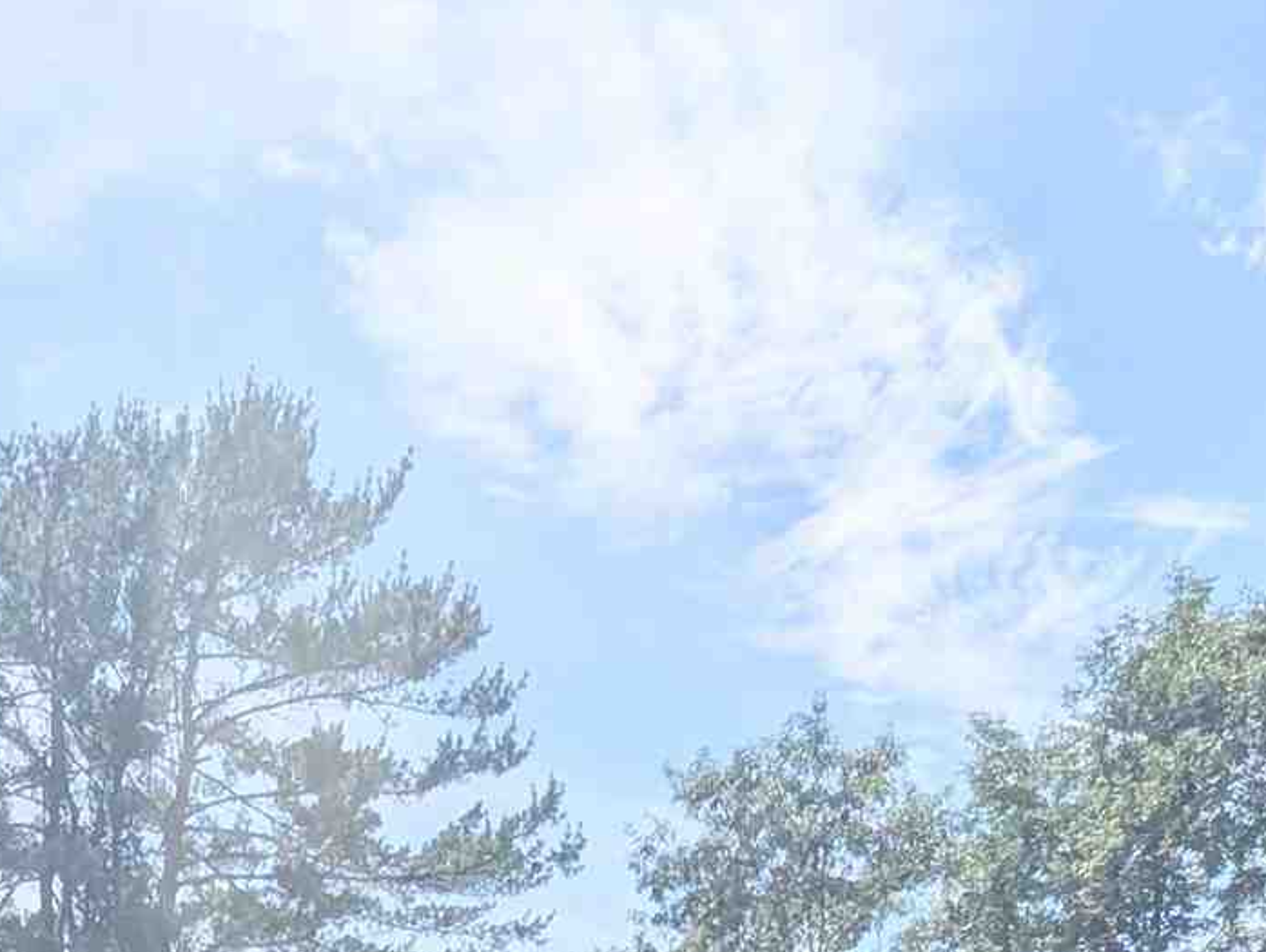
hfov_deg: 32.3
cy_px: 1967
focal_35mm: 57
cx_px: 165
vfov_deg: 17.4
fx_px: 2087
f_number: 2.2
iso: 45
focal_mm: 1.95
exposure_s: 1/2933
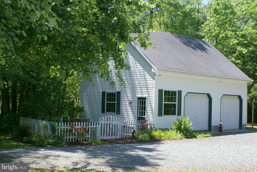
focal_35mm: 45
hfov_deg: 43.6
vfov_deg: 29.9
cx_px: 128
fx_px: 321
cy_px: 86
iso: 100
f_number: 9
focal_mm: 30
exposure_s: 1/125
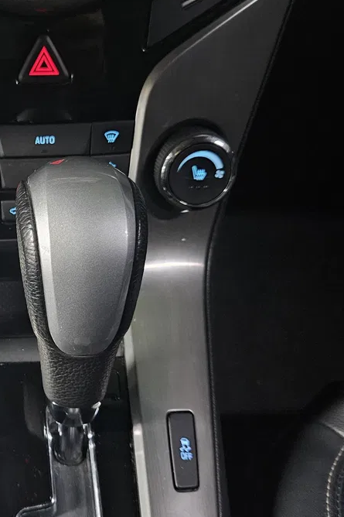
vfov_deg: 45.4
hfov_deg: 29.7
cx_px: 28
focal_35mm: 43
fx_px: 617
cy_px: 282
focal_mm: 5.4
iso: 800
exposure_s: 1/24
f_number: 1.8
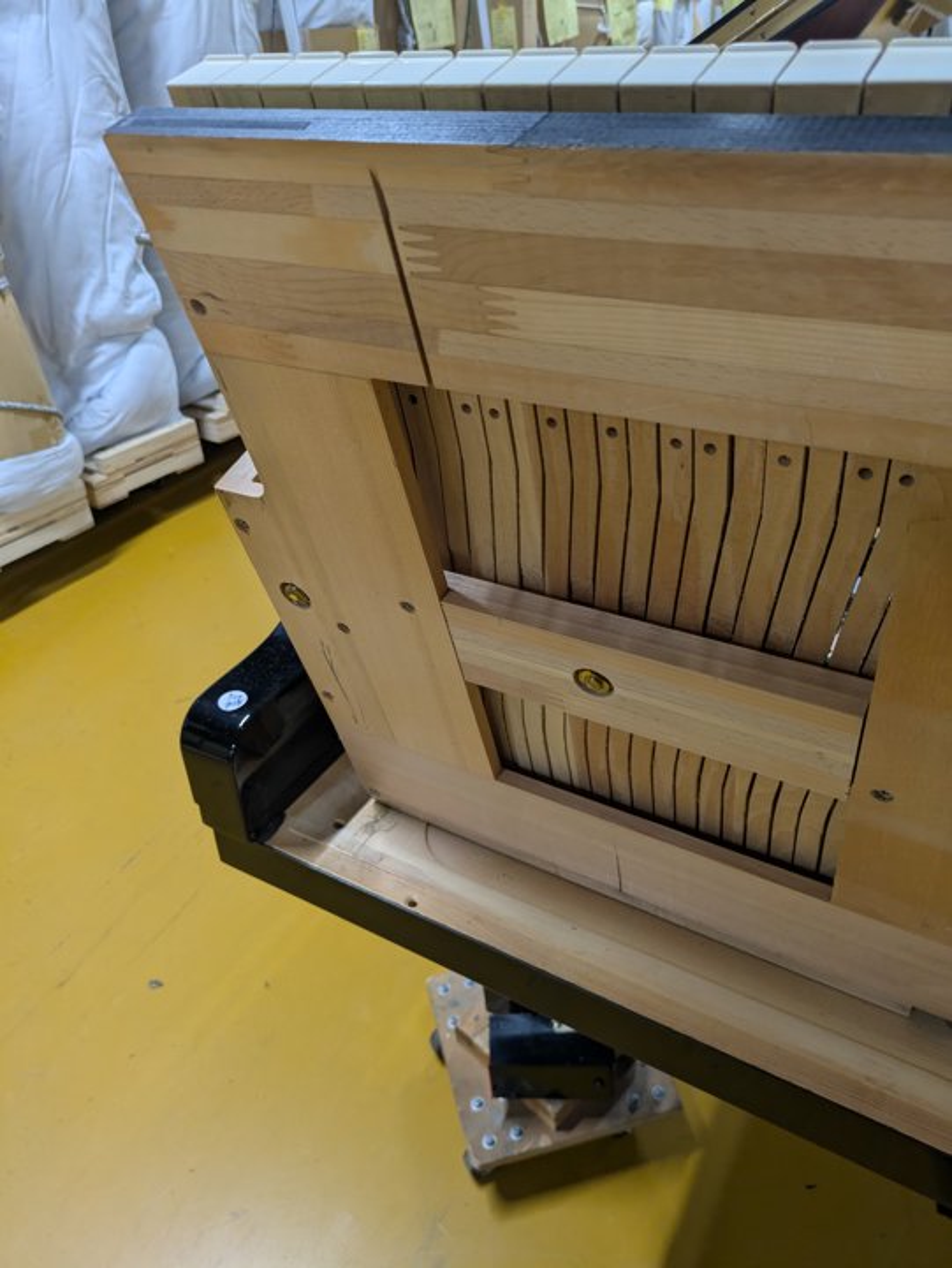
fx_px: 916
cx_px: 476
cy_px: 634
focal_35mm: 25
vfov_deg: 69.4
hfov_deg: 54.9
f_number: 1.89
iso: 184
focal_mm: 5.43
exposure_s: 1/40
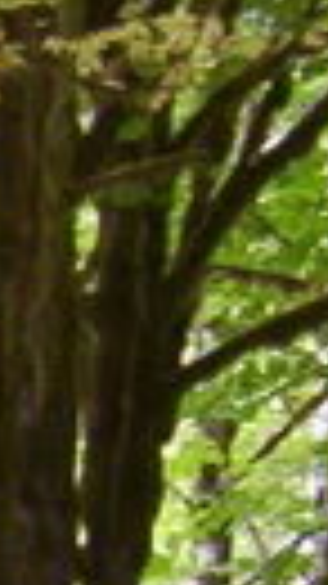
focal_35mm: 242
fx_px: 3747
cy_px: 920
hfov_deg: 4.4
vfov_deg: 8.7
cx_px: -1269
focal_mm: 5.54
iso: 100
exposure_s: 1/45.5
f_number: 2.76
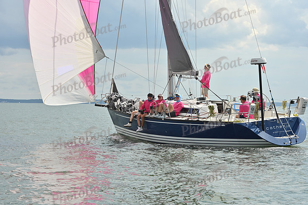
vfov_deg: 14.0
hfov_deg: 20.8
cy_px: 102
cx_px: 154
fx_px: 839
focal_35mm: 98
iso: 320
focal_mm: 98
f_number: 10
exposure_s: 1/1250
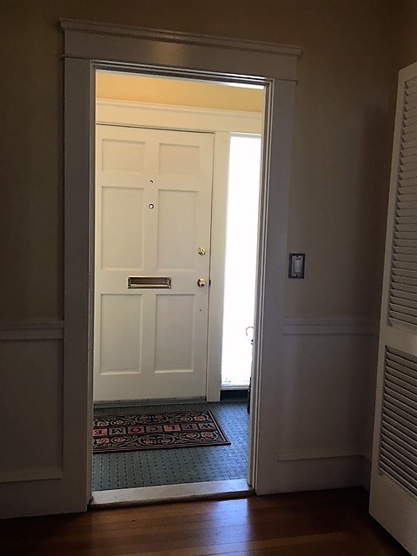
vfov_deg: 61.7
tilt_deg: -4.2
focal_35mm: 29
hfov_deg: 48.2
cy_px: 278
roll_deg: -1.8
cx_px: 208
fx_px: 466
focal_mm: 4.15
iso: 40
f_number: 2.2
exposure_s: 1/30
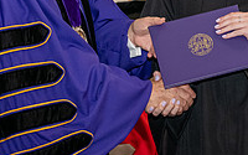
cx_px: 113
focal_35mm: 207
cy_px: -27
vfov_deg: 6.3
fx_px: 1399
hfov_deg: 10.1
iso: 2500
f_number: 5
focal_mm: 70
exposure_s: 1/200
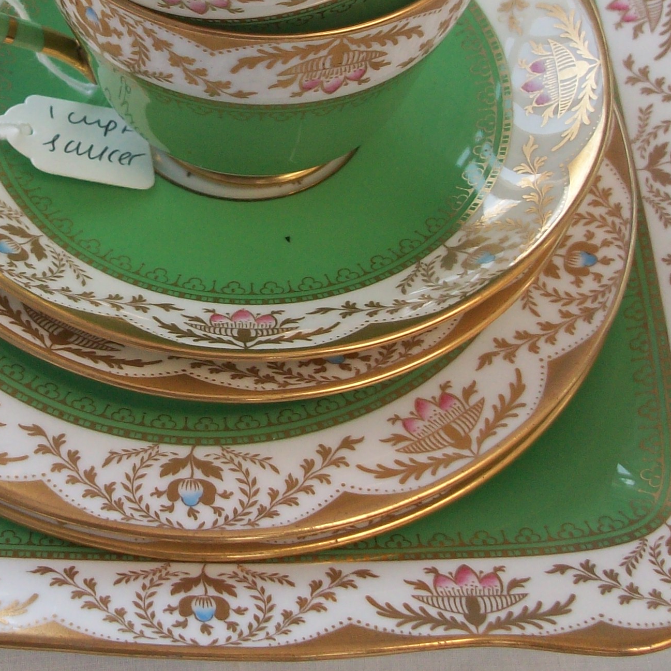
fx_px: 1667
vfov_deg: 22.5
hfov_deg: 22.5
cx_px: 165
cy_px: 144
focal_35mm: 76
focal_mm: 5.7
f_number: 2.8
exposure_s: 1/60
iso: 64
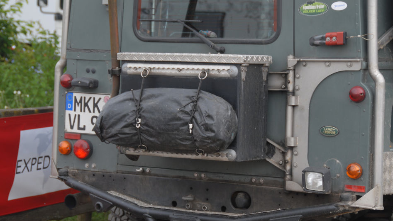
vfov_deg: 10.2
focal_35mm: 119
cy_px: 125
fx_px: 1240
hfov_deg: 18.0
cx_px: 182
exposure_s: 1/100
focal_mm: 70
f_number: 5
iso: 200
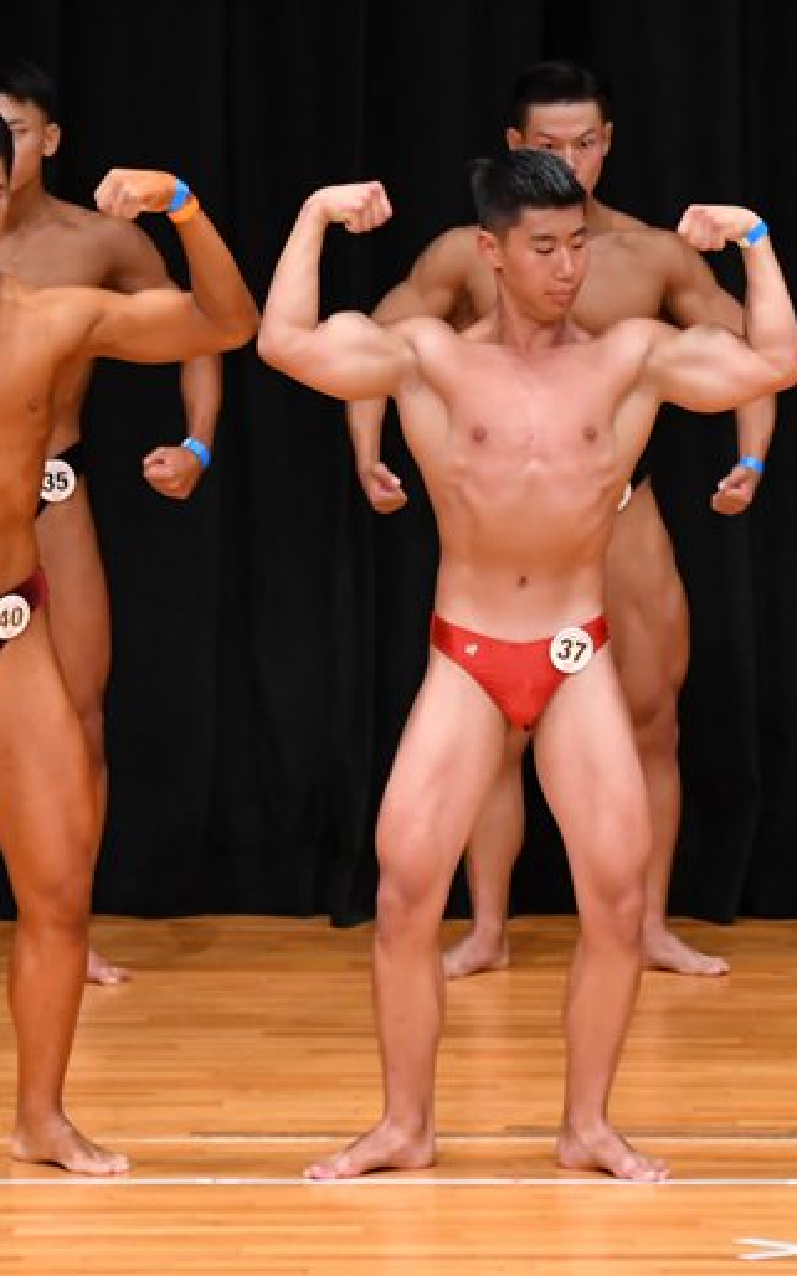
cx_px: 543
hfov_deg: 3.2
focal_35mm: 415
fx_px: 14431
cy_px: 638
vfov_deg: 5.1
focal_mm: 180
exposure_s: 1/400
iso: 4000
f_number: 5.6
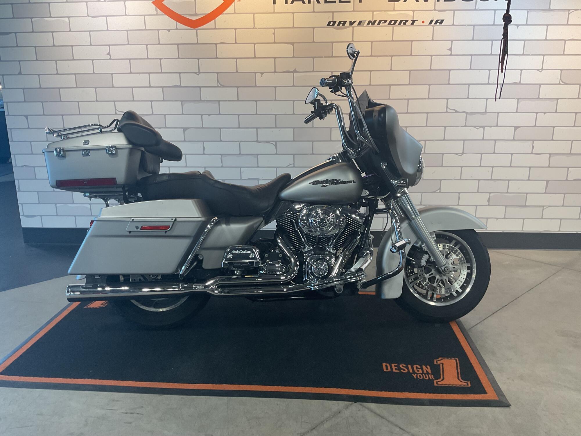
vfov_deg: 48.2
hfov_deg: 61.7
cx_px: 290
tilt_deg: -15.8
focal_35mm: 29
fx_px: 487
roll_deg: +1.6
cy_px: 218
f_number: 1.8
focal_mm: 3
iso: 64
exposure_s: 1/100
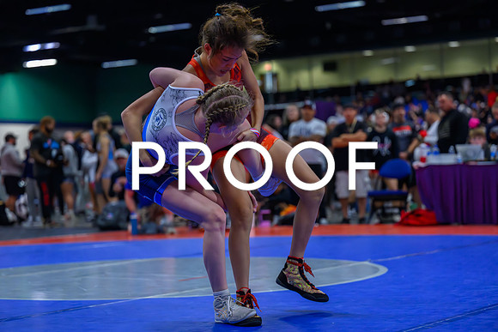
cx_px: 249
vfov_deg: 17.1
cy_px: 166
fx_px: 1107
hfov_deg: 25.4
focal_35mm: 80
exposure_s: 1/800
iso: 11400
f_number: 2.8
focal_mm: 80
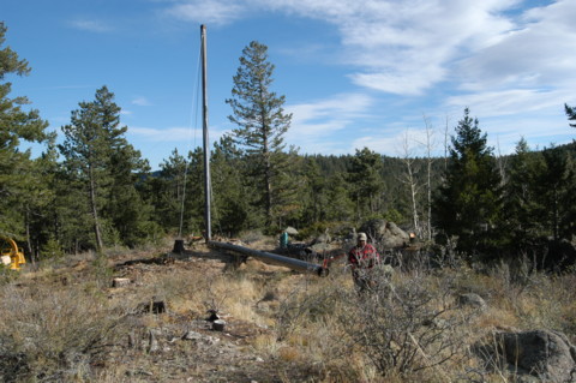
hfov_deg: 46.4
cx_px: 288
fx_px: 671
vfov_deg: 31.8
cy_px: 192
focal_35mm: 42
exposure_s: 1/320
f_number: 9
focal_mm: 28
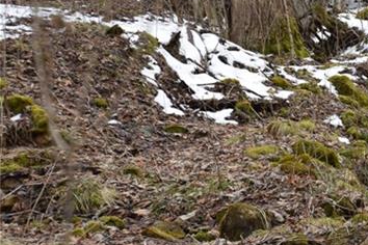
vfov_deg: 13.0
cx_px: 531
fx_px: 1063
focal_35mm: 104
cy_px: -11
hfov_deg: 17.8
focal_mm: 24
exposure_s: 1/200
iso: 400
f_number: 7.1
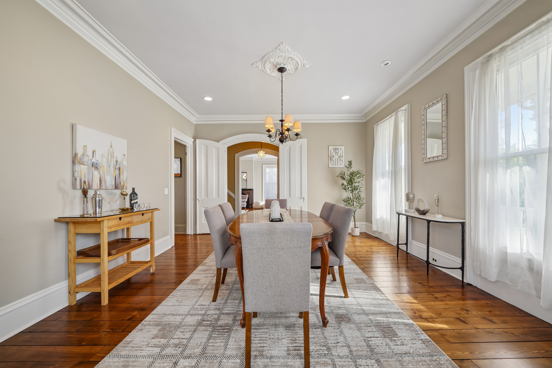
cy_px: 184
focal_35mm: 12
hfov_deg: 112.6
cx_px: 276
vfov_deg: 90.0
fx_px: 184
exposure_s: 1/3.33
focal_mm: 12
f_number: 10
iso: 100
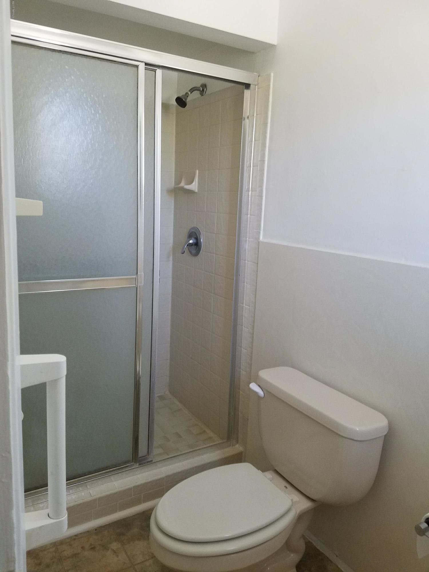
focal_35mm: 26
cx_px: 214
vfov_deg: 67.3
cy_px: 286
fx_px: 430
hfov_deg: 53.1
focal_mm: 4.2
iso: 160
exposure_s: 1/24
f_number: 1.7
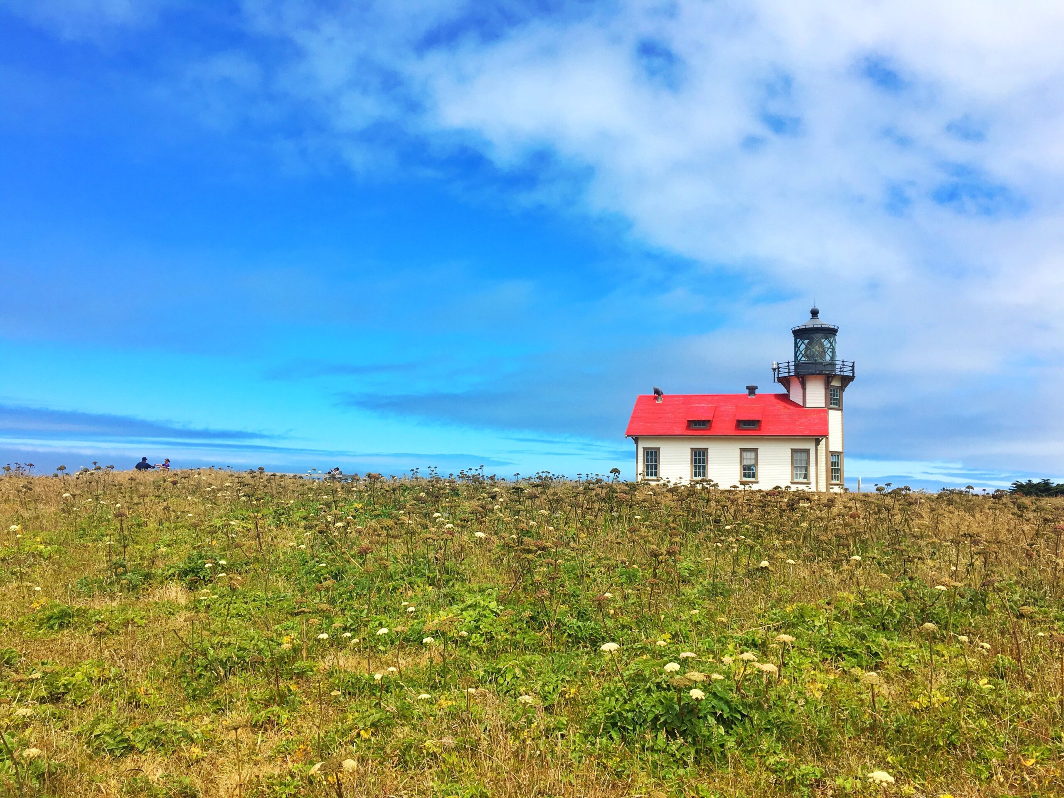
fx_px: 891
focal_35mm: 29
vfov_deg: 48.2
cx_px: 532
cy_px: 399
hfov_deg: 61.7
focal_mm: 4.15
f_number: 2.2
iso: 25
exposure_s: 1/1876
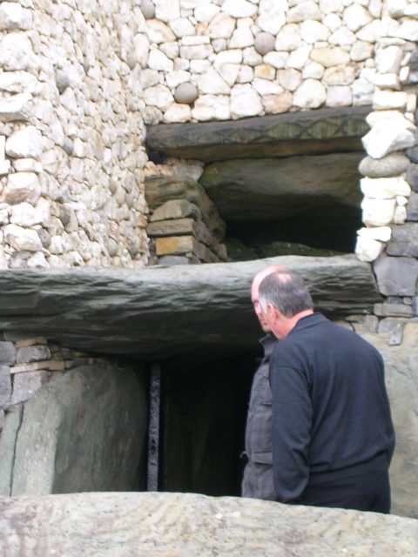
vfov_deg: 17.1
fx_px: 1852
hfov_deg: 12.9
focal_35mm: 115
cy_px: 278
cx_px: 209
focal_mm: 17.4
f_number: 4.9
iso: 50
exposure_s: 1/26.4
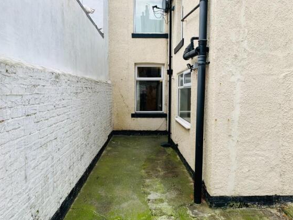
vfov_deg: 51.4
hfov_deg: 65.3
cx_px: 149
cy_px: 113
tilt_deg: -7.2
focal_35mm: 27
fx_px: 229
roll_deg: +0.3
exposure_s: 1/222
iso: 25
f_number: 1.8
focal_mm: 4.25
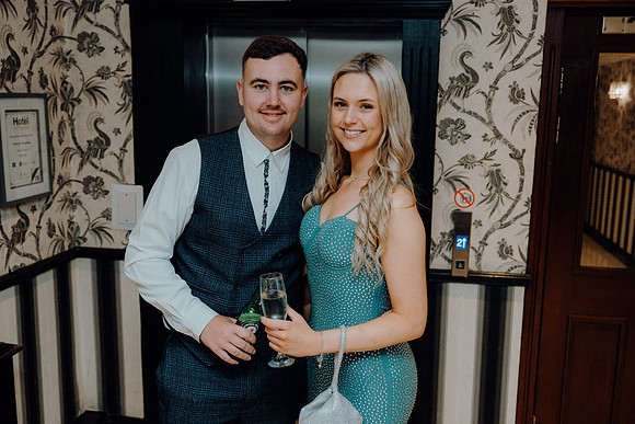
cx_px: 318
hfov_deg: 54.4
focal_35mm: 35
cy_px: 212
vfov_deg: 37.9
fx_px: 617
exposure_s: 1/160
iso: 2500
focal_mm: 35
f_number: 3.5
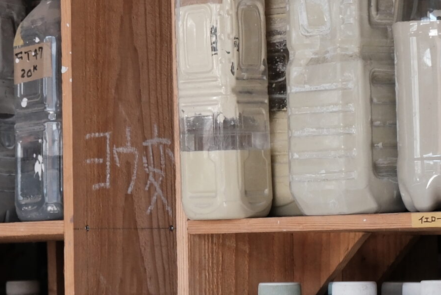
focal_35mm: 197
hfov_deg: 10.2
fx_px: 2414
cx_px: -113
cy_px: 303
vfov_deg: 6.9
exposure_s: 1/100
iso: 500
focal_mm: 29.6
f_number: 4.5
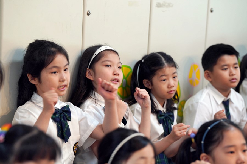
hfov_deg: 15.2
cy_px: 82
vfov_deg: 10.2
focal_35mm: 135
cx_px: 124
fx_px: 926
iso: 800
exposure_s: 1/160
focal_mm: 135
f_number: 4
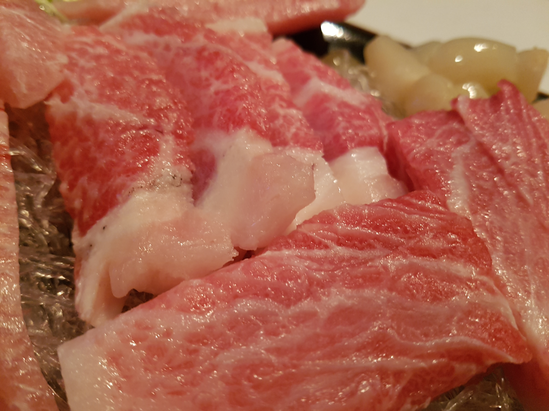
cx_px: 274
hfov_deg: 67.3
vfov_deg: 53.1
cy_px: 206
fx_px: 412
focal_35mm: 26
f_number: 1.7
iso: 250
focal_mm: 4.2
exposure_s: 1/24
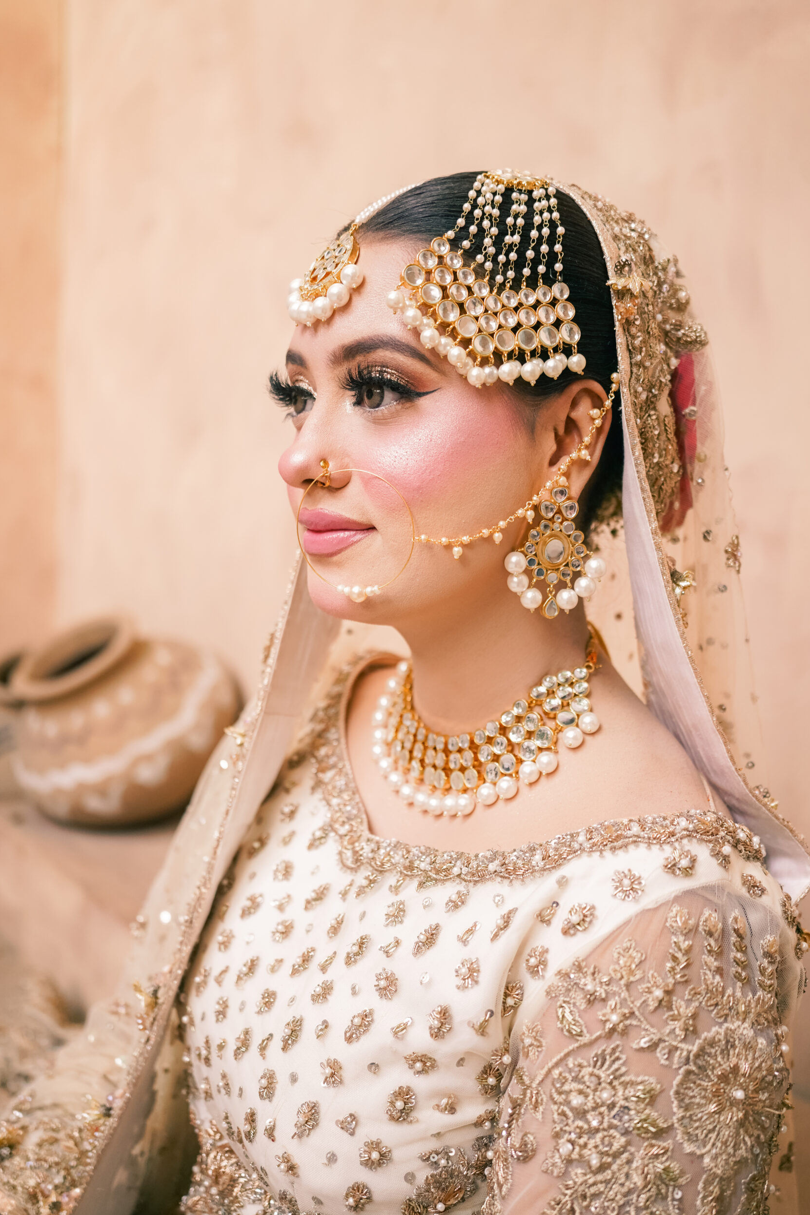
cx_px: 396
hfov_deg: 36.9
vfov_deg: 53.1
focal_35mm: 36
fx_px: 1215
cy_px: 621
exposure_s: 1/400
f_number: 2.8
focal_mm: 35
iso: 1000
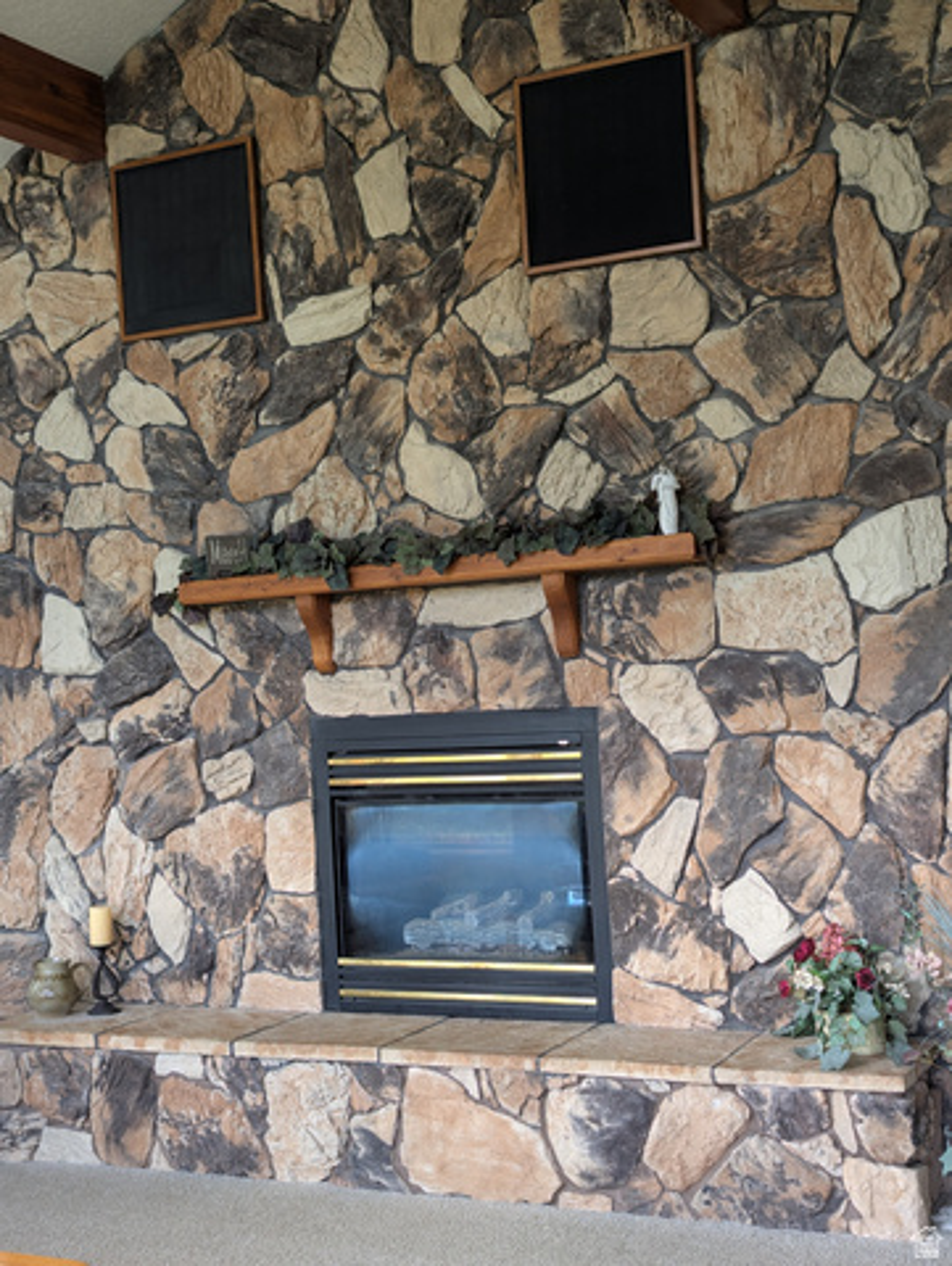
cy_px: 633
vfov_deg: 39.6
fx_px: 1757
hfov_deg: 30.3
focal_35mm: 48
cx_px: 476
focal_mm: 6.81
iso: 44
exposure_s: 1/23.8
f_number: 1.85
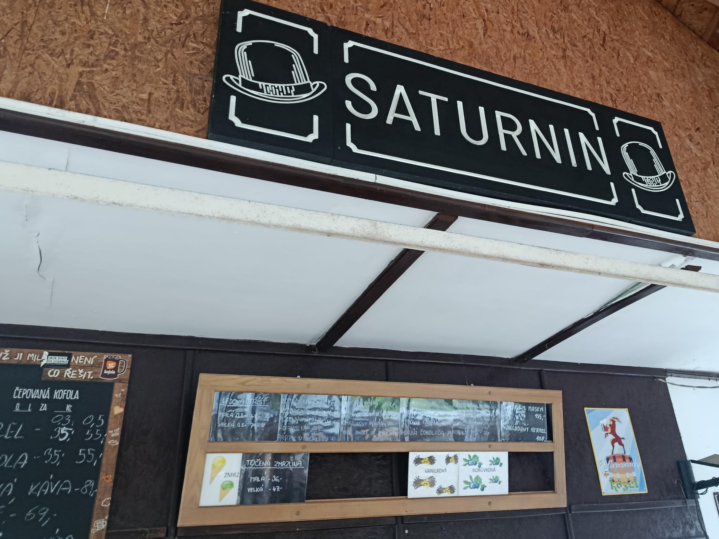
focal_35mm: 32
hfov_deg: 55.9
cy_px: 194
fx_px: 665
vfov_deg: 43.7
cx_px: 463
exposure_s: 1/50
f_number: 1.7
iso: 931
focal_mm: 5.24
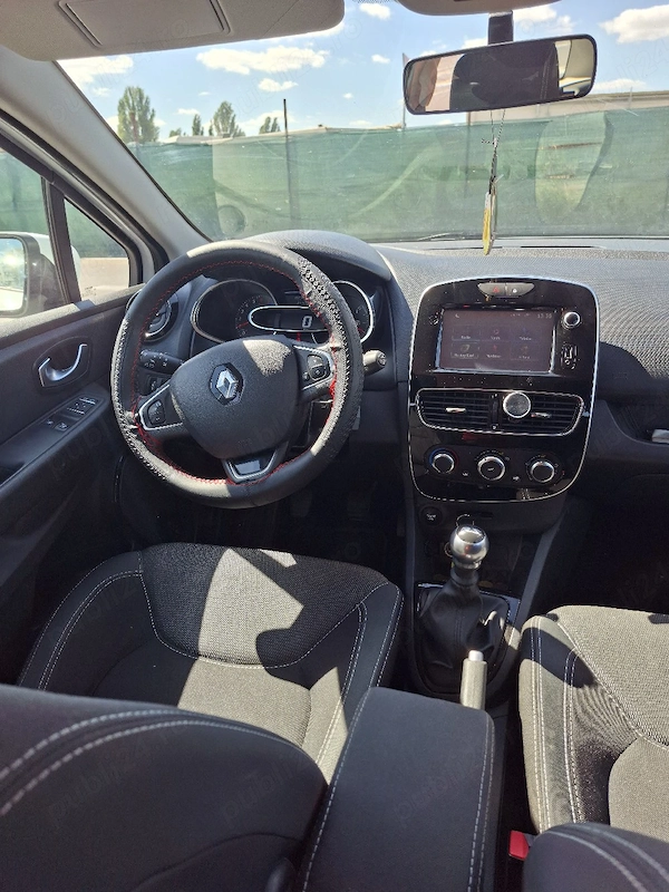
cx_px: 334
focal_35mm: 23
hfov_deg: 58.9
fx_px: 593
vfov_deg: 73.9
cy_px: 446
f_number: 1.8
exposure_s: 1/196
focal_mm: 5.54
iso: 50
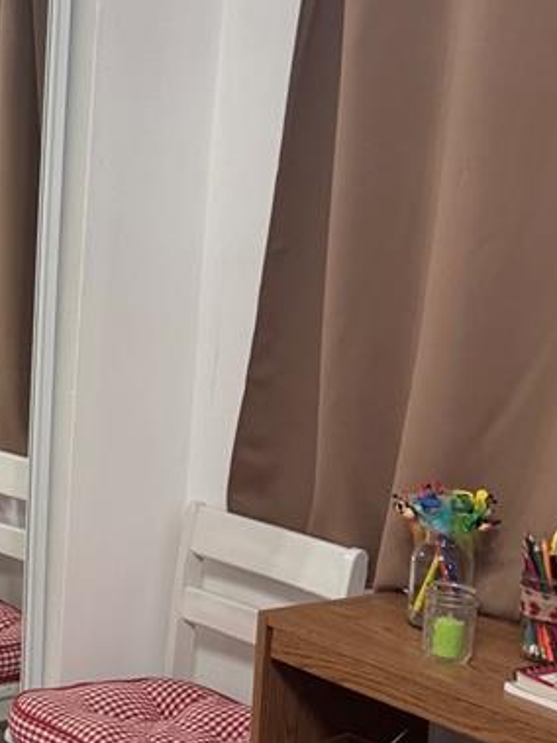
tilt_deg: -7.4
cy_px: 327
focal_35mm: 76
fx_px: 1631
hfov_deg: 18.0
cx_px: -182
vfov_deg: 25.6
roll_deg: -1.9
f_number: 1.78
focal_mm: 6.76
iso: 200
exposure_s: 1/120
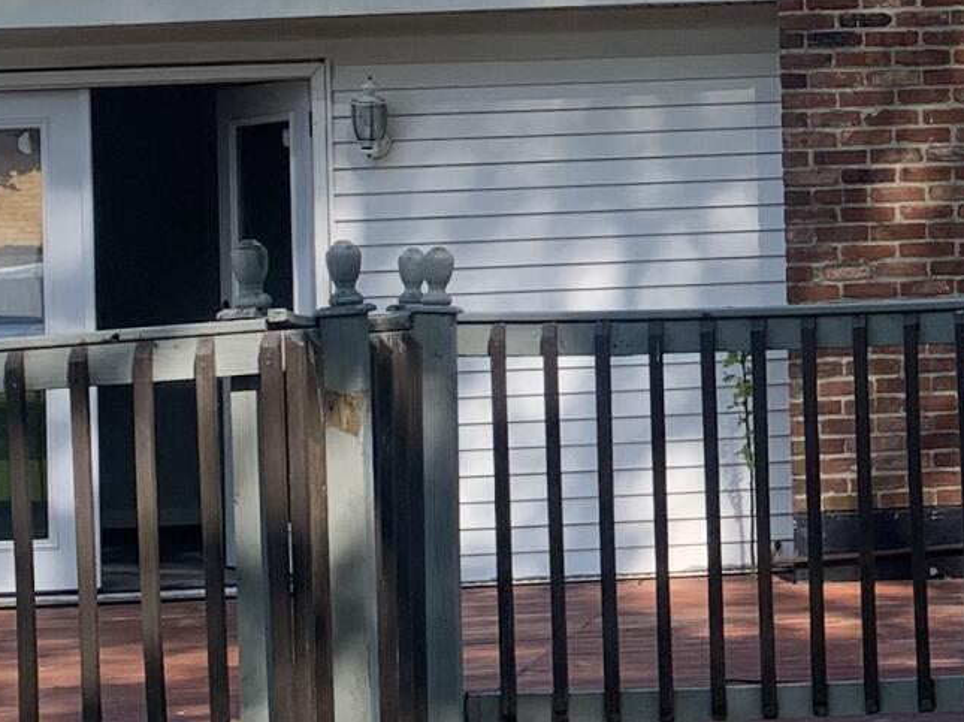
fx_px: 3368
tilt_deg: +3.0
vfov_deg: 12.2
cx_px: 1242
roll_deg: +3.2
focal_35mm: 121
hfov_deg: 15.5
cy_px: 145
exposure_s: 1/1220
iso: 25
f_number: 1.8
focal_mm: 4.25
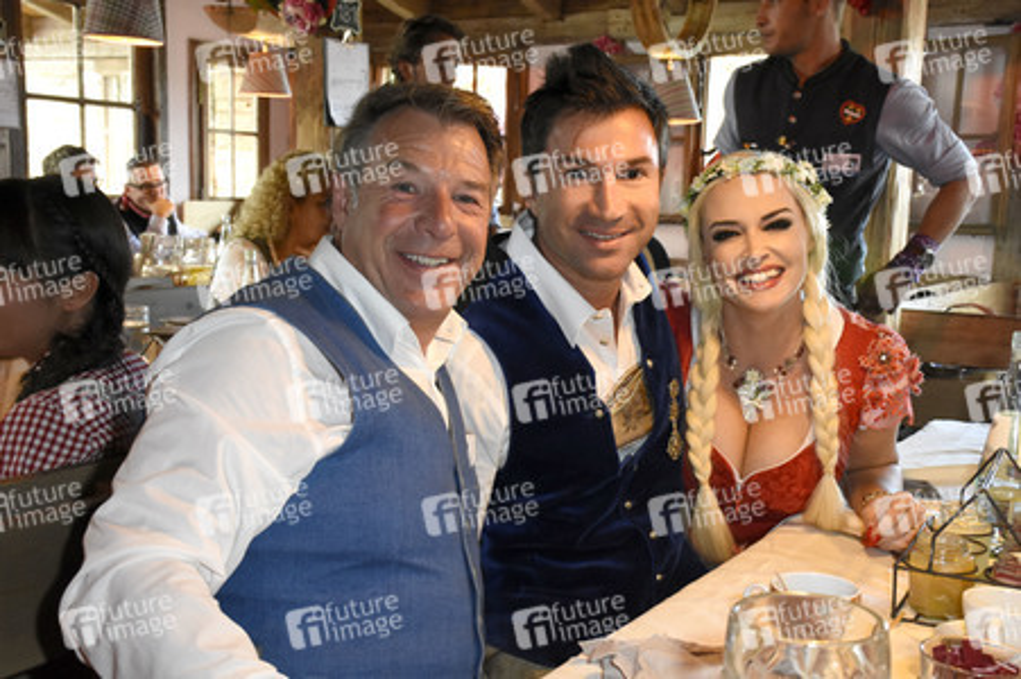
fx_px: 1275
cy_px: 340
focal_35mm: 45
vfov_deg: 29.8
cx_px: 510
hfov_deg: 43.6
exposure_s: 1/60
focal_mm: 30
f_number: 6.3
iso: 3200
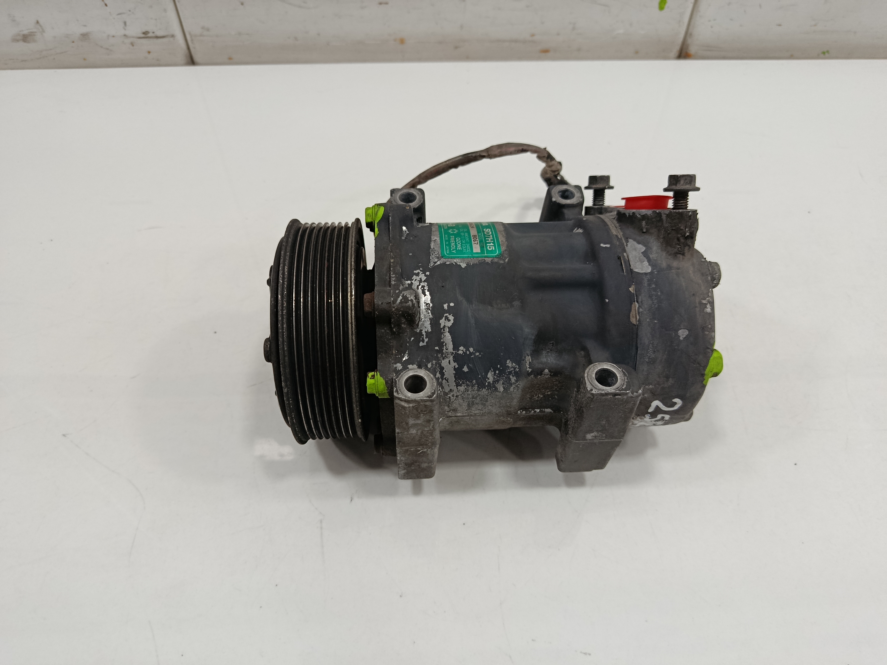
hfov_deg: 71.6
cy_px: 332
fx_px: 615
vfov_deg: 56.8
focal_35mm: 24
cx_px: 444
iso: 1038
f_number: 1.7
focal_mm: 5.24
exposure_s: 1/100
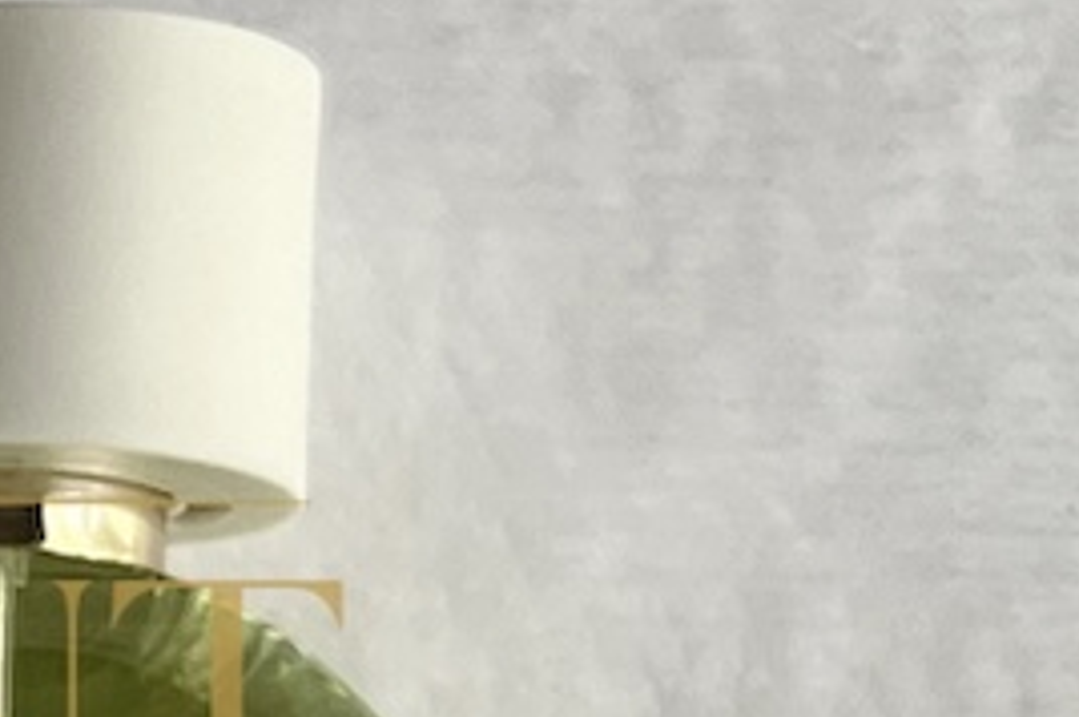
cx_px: -1304
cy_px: 1144
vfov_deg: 6.9
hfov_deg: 9.7
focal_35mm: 194
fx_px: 5807
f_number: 1.6
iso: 125
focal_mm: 5.1
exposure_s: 1/121
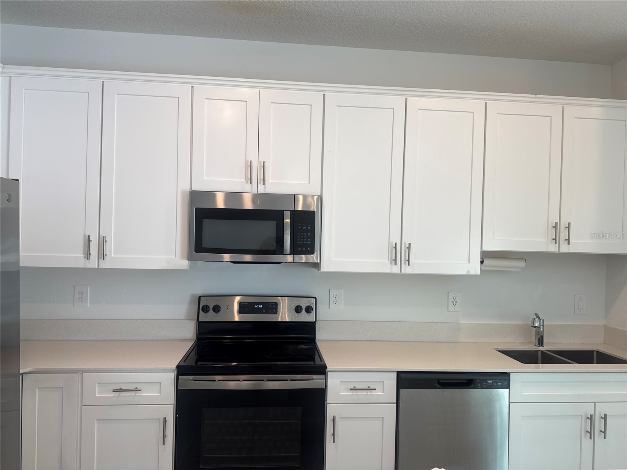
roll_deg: -1.3
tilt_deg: +0.3
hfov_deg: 71.6
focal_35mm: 24
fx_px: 435
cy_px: 235
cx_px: 314
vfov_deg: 56.8
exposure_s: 1/120
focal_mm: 6.76
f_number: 1.78
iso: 64
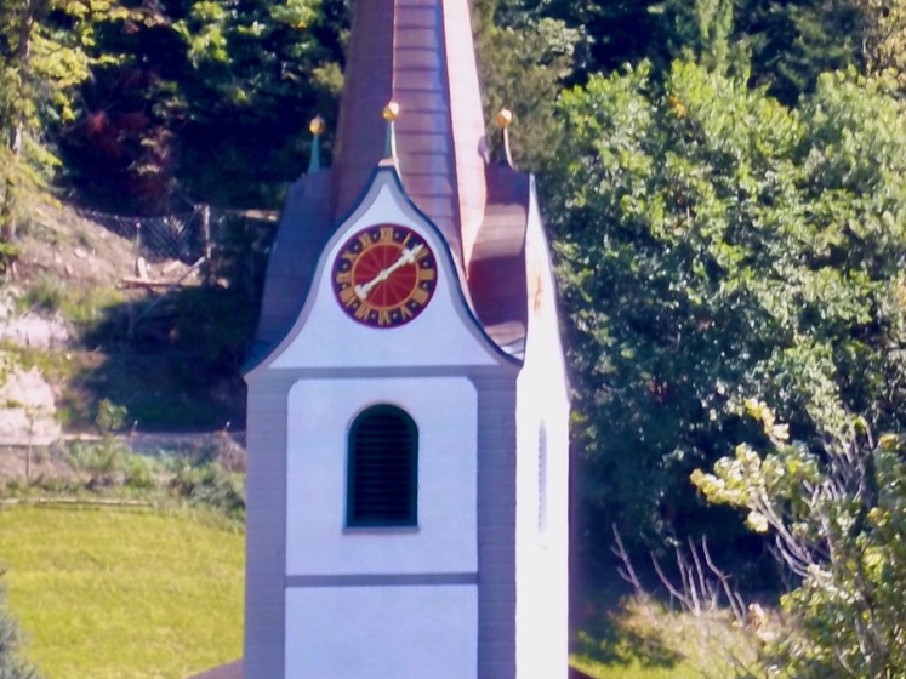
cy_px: 370
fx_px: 7851
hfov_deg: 6.6
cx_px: 686
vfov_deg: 5.0
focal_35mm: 300
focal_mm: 25.25
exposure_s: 1/60
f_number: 5.9
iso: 64
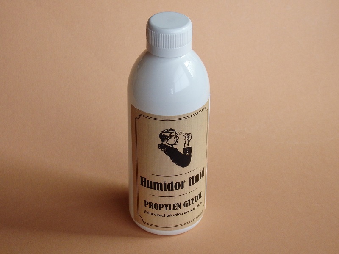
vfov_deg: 16.8
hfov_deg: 22.3
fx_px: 862
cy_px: 127
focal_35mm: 88
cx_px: 170
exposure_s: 1/80
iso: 500
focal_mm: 15.8
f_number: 4.8
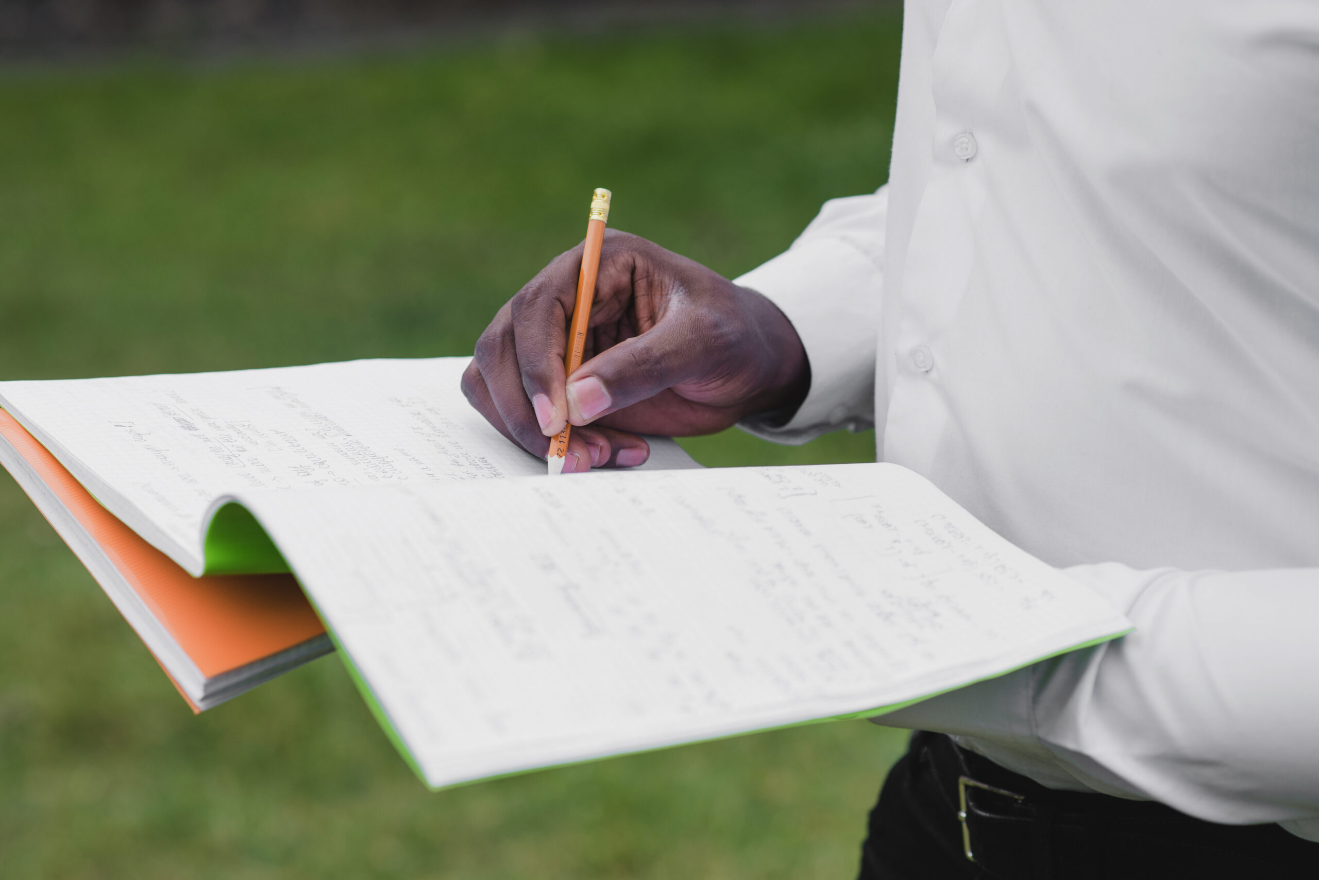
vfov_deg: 16.1
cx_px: 660
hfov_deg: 23.9
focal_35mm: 85
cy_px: 440
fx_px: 3115
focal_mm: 85
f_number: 4
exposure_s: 1/200
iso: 320
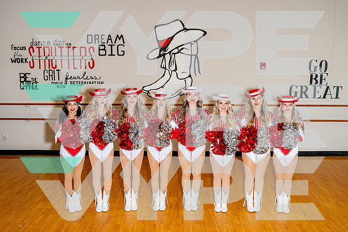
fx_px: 334
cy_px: 114
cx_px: 177
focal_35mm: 35
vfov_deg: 38.3
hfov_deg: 55.0
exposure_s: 1/250
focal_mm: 32
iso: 500
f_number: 5.6
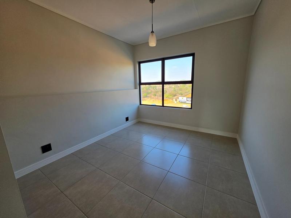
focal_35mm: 13
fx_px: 109
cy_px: 109
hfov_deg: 106.2
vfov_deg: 89.9
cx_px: 146
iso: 32
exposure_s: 1/291
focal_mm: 2.2
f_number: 1.9
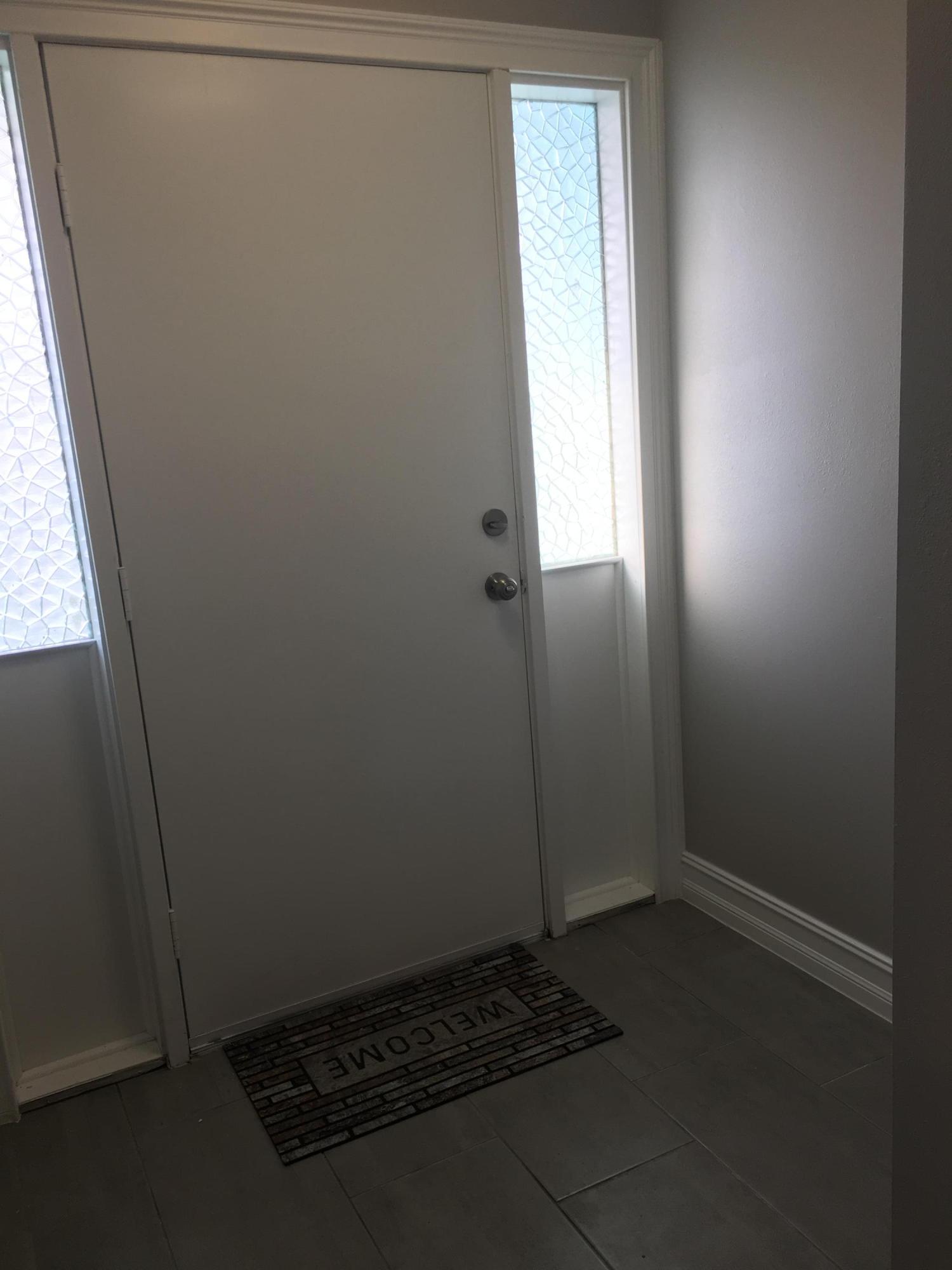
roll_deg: +4.4
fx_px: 1063
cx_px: 476
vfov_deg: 61.7
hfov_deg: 48.2
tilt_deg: -13.4
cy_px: 635
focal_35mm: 29
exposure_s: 1/40
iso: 25
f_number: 2.2
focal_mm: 4.15
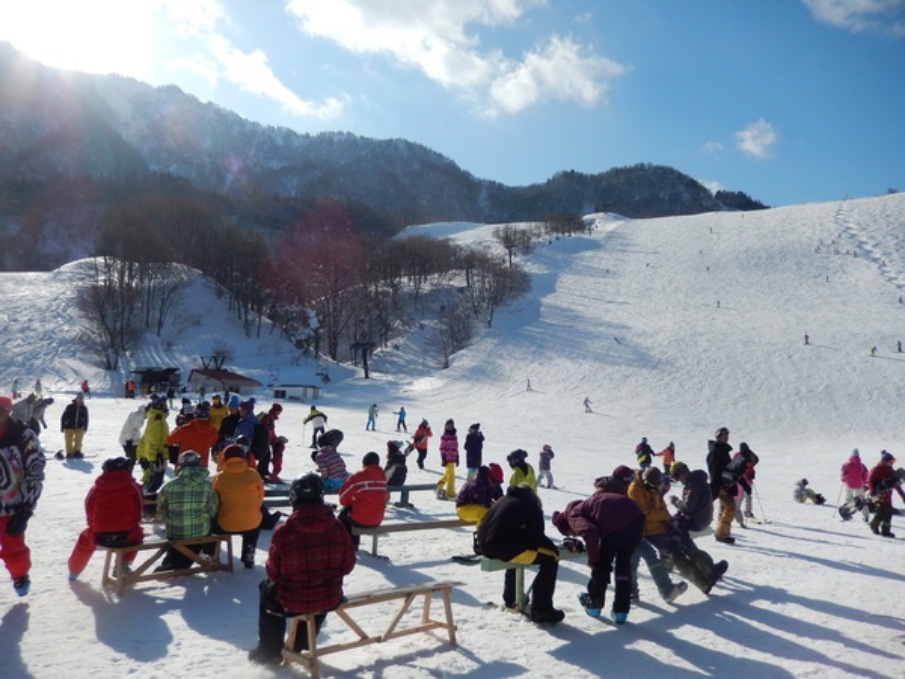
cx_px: 452
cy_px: 340
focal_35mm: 25
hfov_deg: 69.4
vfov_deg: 54.9
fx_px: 654
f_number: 6.8
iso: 125
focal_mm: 4.5
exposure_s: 1/800
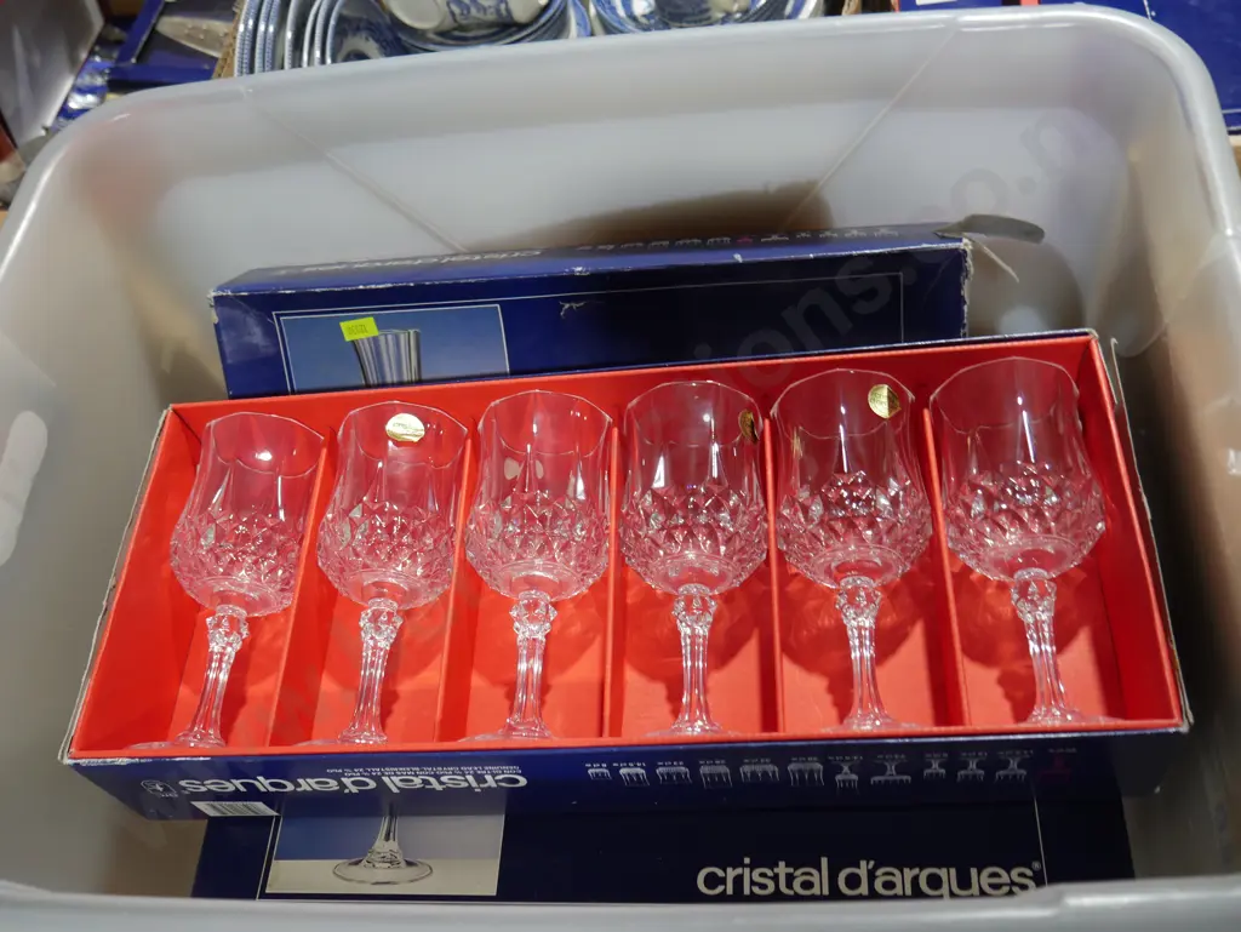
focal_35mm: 36
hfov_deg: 51.3
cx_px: 620
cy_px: 466
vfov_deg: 39.7
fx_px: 1291
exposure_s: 1/60
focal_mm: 18
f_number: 4
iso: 250
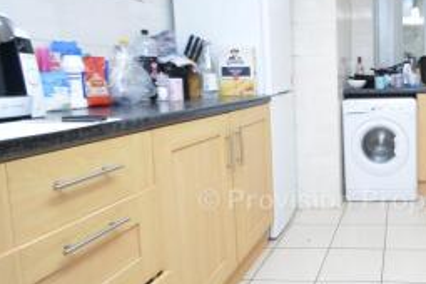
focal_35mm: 28
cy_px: 108
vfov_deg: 46.0
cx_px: 393
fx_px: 331
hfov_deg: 55.6
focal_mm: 10
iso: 560
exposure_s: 1/60
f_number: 4
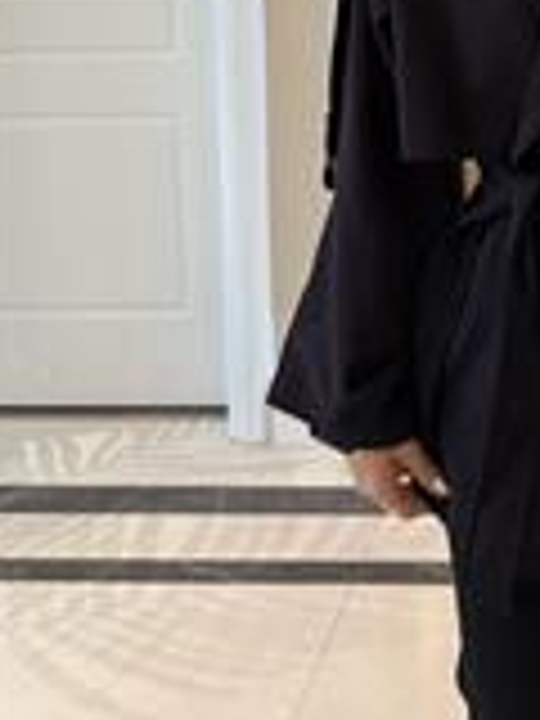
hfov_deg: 22.5
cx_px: 652
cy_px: -104
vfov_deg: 28.7
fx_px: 1248
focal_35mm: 60
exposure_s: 1/63
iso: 200
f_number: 1.78
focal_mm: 6.76
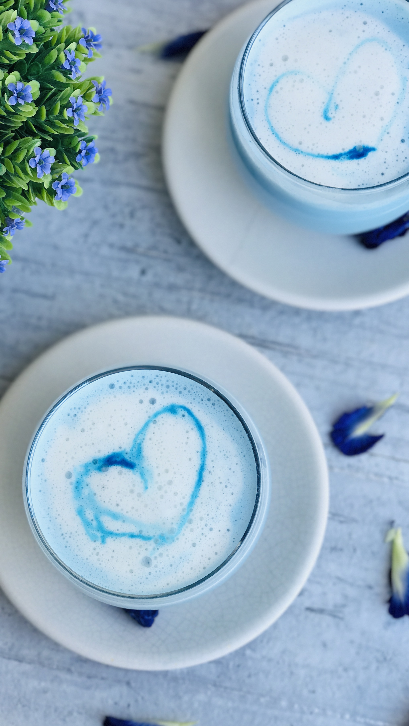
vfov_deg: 30.6
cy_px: 368
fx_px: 1330
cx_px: 194
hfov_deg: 17.5
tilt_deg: -82.6
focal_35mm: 69
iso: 32
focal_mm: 6.6
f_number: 2.8
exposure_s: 1/95
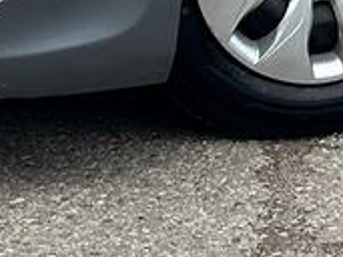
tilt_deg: -3.8
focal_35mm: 359
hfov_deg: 5.5
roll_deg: +0.4
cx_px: 423
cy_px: -671
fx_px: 3555
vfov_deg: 3.9
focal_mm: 6.86
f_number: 1.78
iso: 64
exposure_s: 1/2976
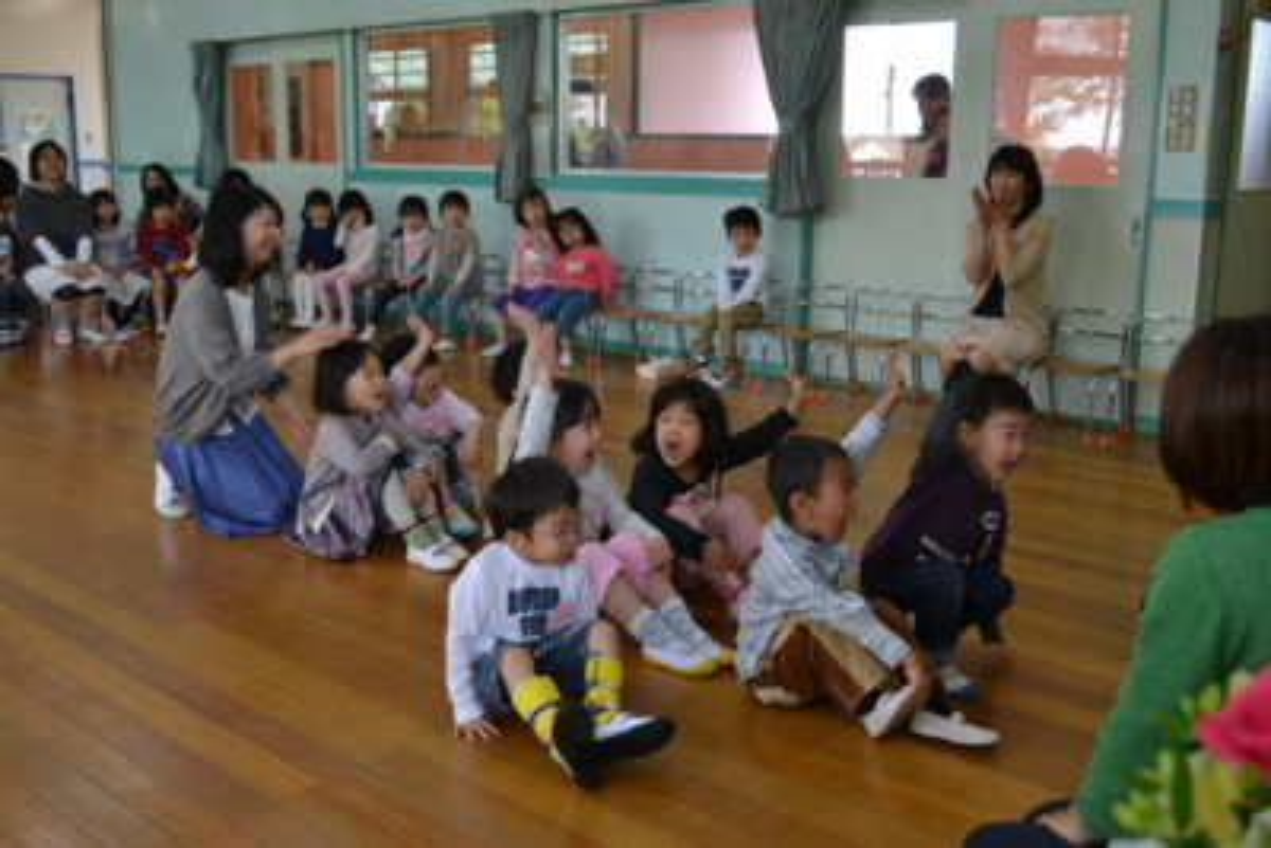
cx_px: 636
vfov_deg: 36.9
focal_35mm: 36
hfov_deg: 53.1
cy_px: 424
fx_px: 1271
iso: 400
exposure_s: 1/100
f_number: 5
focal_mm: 24
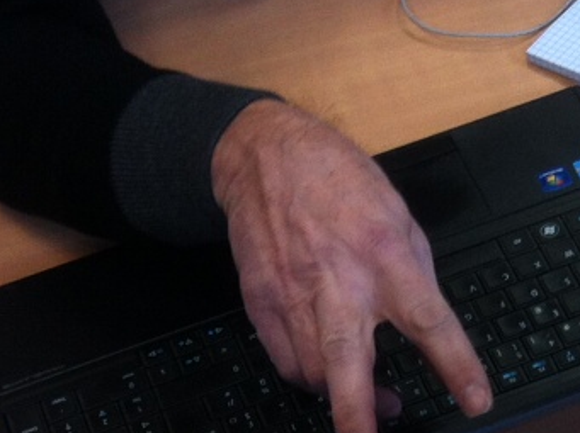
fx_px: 2226
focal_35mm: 133
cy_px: 771
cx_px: 762
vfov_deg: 10.5
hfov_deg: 14.2
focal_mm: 3.85
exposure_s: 1/40
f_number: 2.8
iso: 80
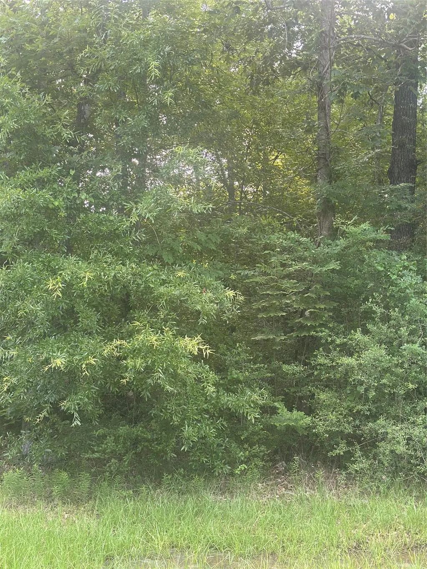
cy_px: 284
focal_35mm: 48
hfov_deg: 30.3
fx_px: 789
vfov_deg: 39.7
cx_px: 214
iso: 125
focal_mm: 6.86
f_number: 1.78
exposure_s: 1/88
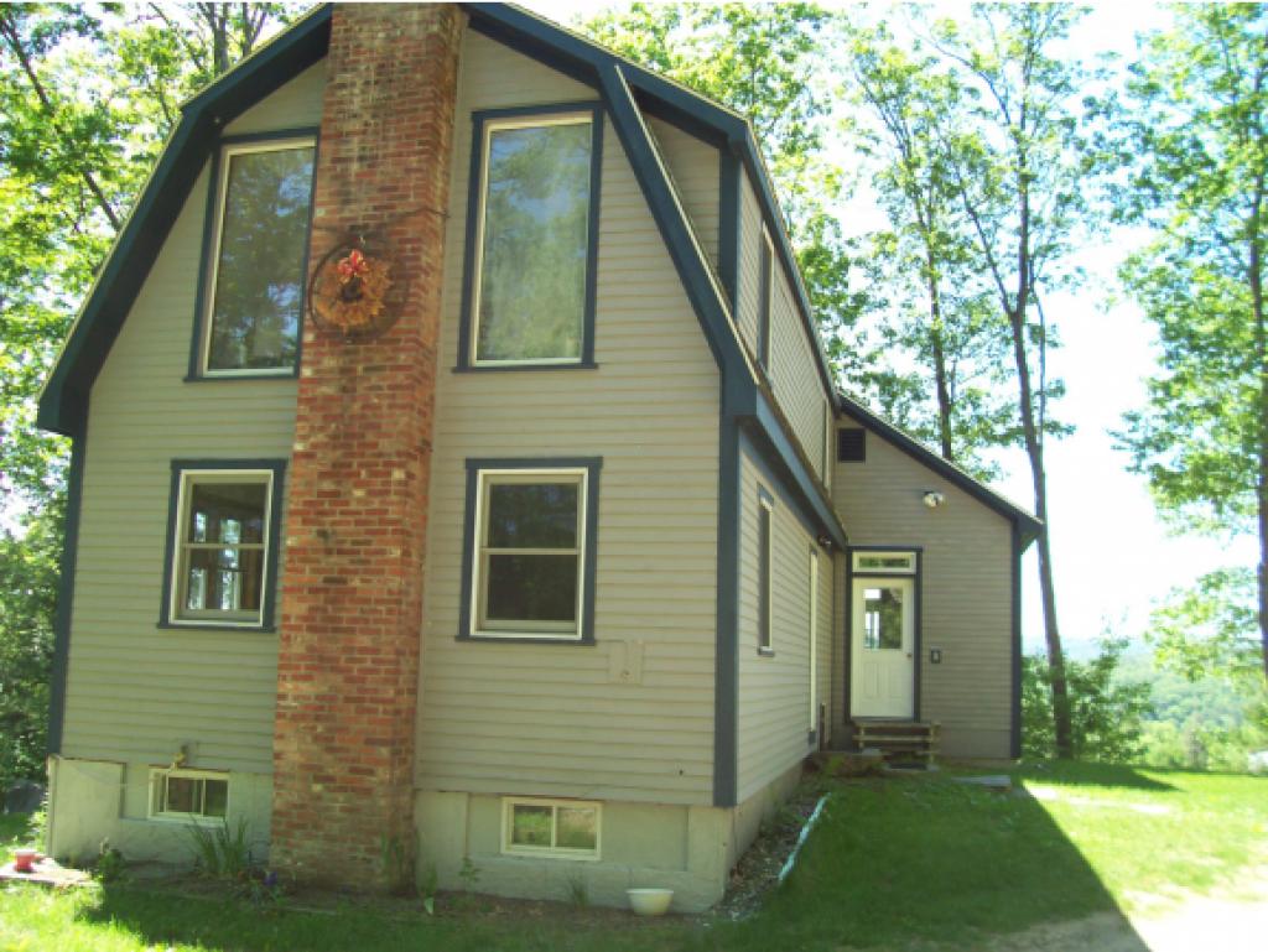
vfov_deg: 41.8
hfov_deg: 53.9
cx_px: 634
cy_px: 476
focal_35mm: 34
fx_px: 1246
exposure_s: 1/235
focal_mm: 5.6
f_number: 2.7
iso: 80
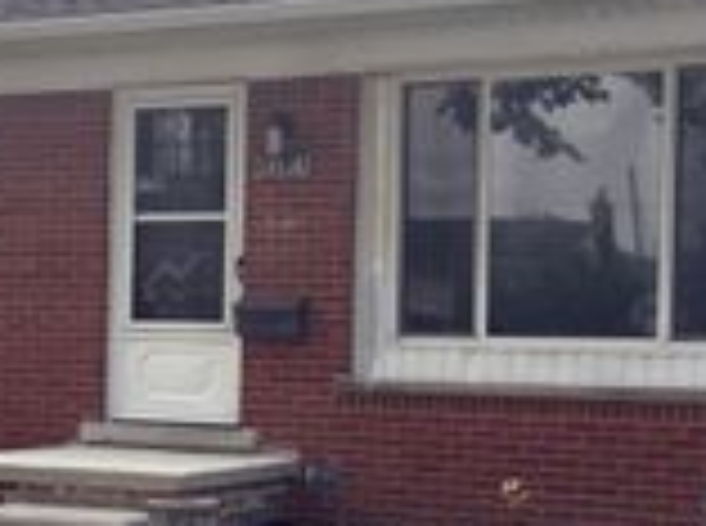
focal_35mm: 83
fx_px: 1689
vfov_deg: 17.7
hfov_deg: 23.6
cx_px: 265
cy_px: 339
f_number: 1.6
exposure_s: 1/1667
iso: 50
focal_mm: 5.96
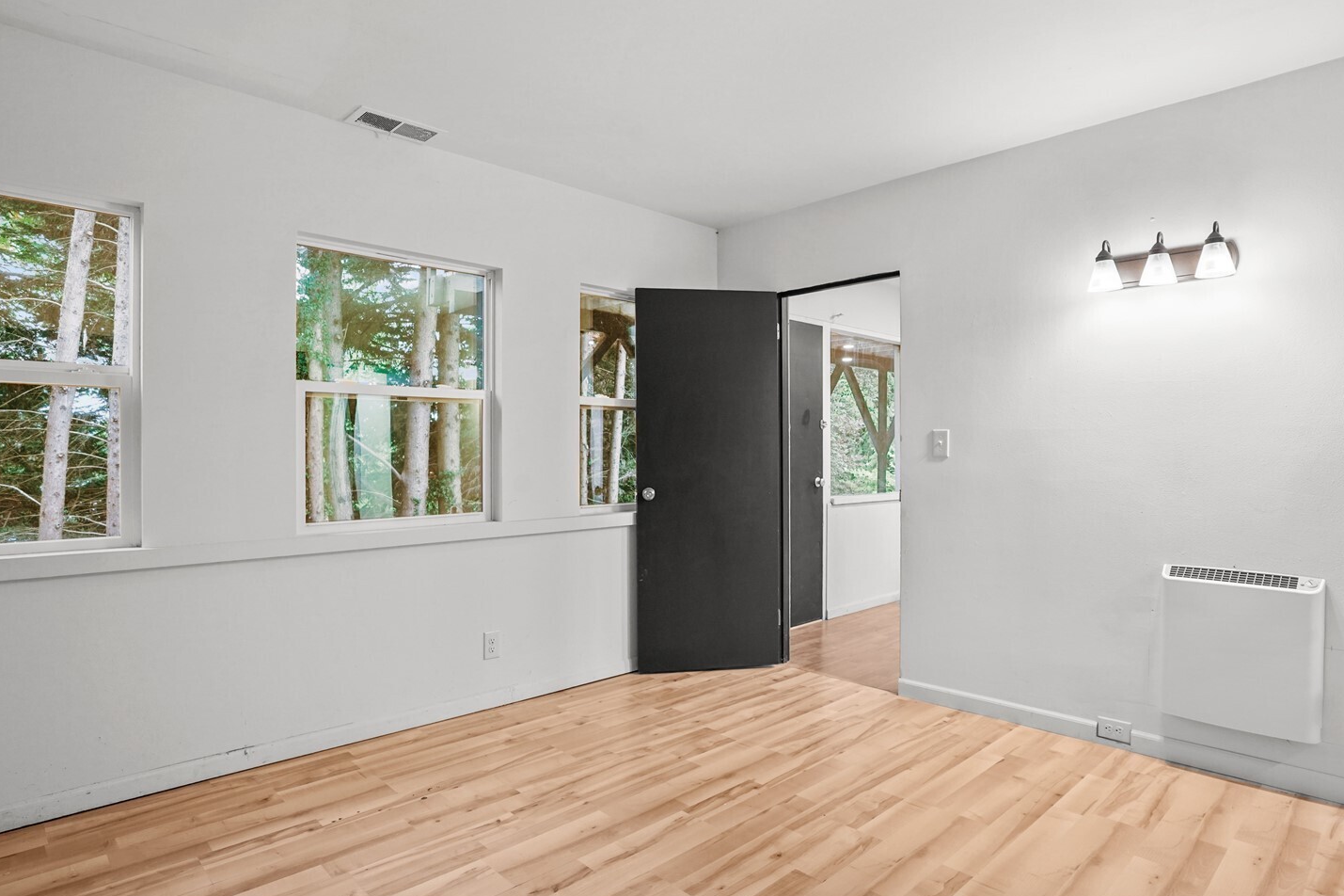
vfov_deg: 64.4
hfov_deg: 86.8
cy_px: 486
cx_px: 714
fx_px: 709
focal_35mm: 19
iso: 400
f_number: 7.1
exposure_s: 1/10
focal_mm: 16
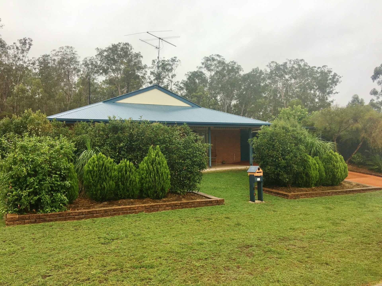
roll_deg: +1.0
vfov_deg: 48.2
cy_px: 143
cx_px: 191
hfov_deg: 61.7
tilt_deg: +1.4
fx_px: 320
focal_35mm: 29
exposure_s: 1/50
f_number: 2.2
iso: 25
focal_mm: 4.15
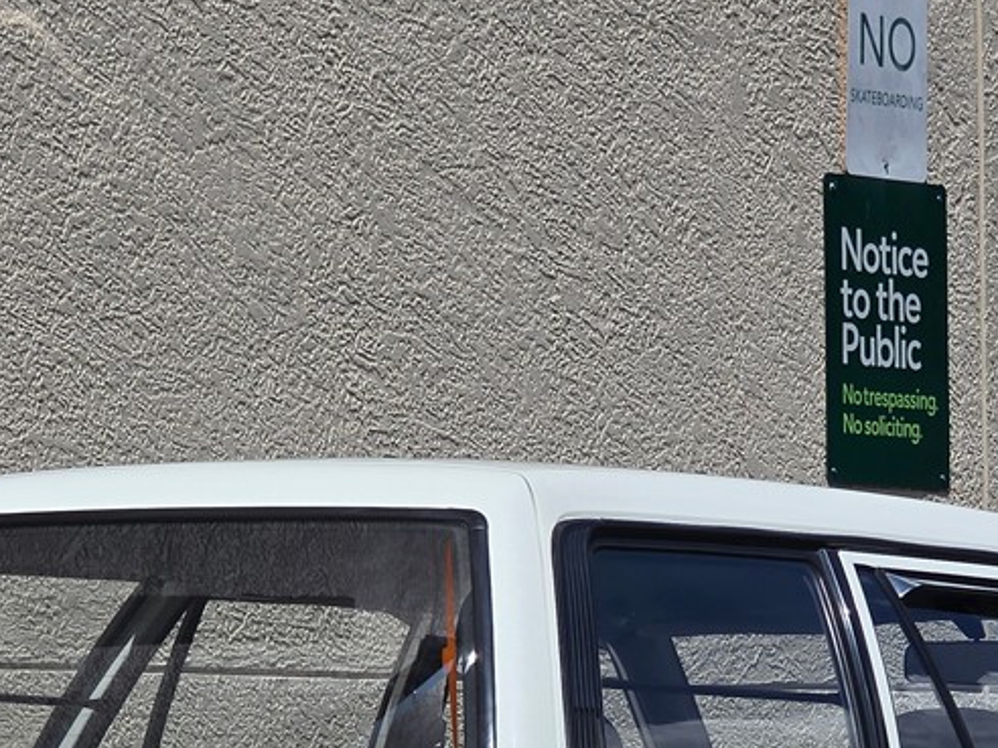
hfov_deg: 6.6
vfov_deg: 5.0
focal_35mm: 299
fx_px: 8620
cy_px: 689
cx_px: 651
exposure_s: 1/2643
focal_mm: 18.6
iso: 64
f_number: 3.4
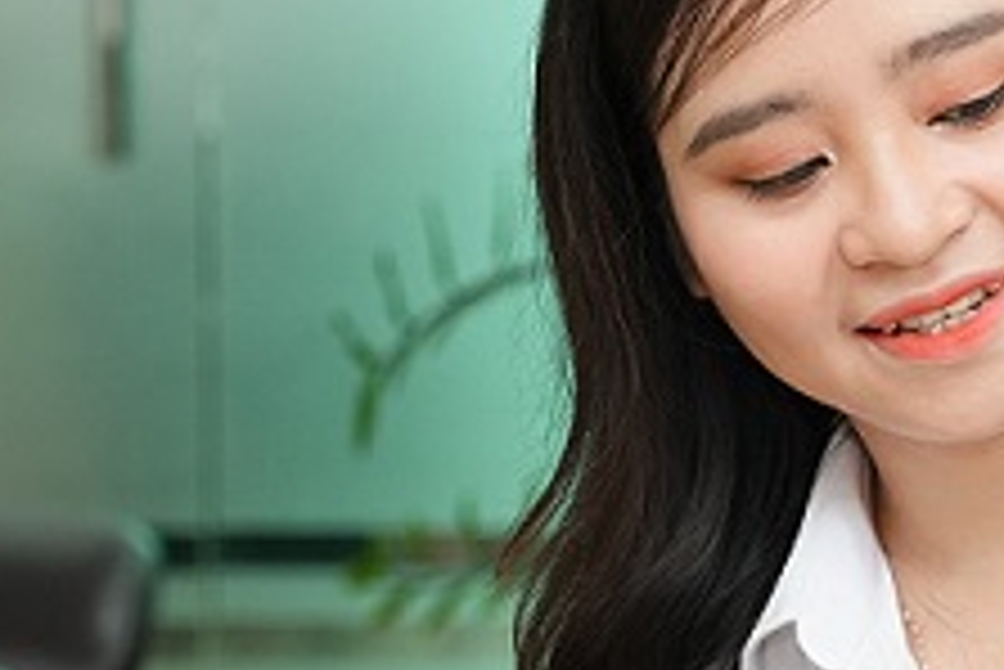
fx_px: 6427
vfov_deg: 6.0
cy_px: 468
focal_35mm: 230
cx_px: 795
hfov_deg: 8.9
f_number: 3.5
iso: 500
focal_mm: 49.5
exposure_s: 1/250
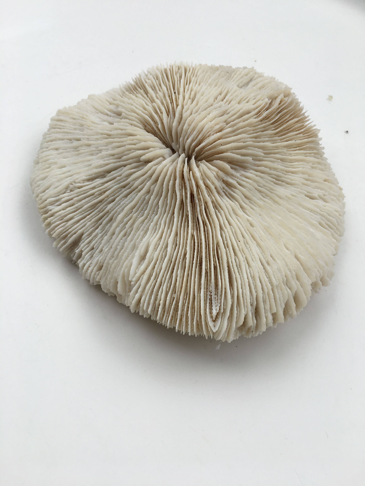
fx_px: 408
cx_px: 182
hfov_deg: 48.2
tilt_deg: -62.5
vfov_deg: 61.7
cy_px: 243
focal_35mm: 29
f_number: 2.2
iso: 25
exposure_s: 1/769
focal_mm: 4.15
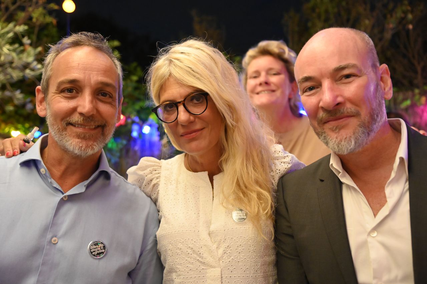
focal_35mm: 44
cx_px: 214
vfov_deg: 30.5
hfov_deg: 44.5
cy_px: 142
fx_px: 522
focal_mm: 44
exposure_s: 1/60
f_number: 4
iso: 8000
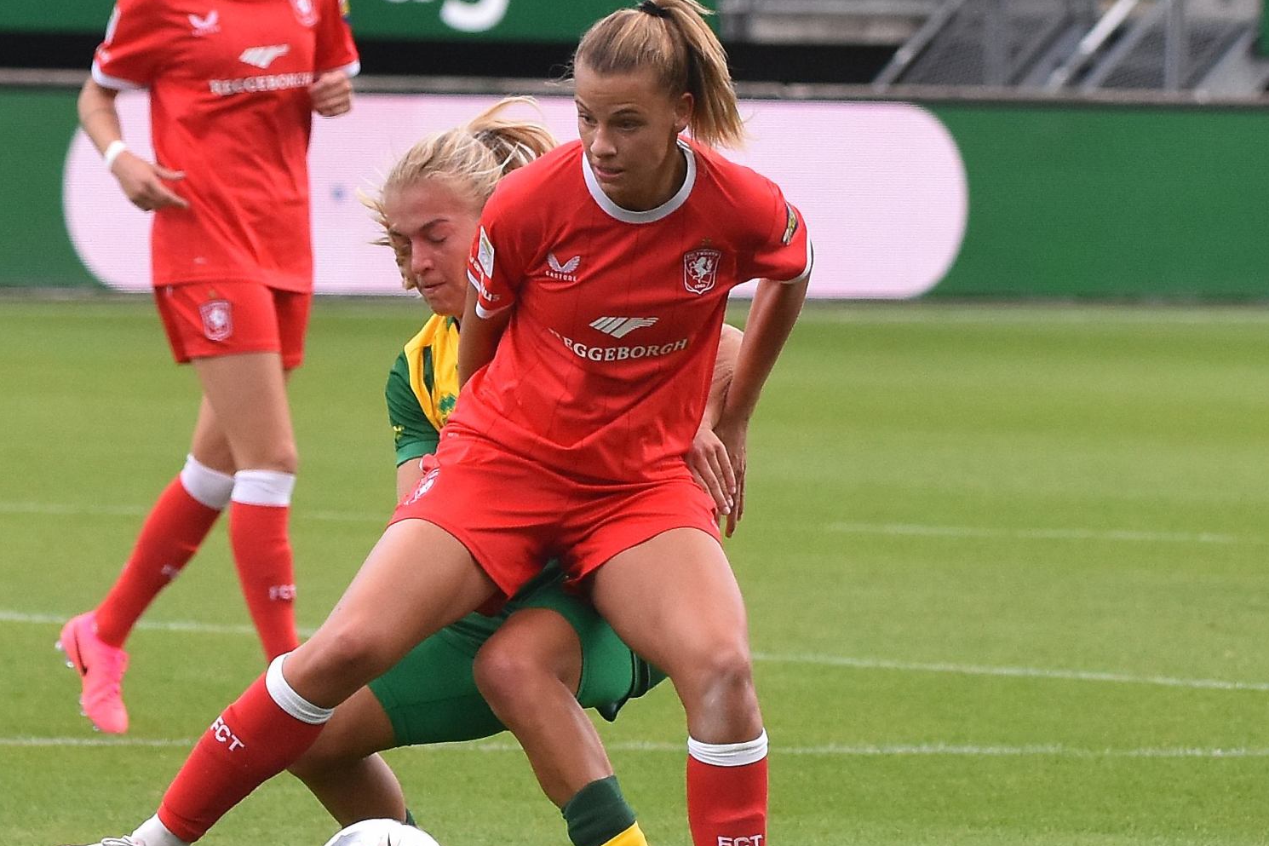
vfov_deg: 5.9
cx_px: 502
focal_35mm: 232
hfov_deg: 8.9
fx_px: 8177
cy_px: 515
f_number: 3.5
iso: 720
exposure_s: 1/1250
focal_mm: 120
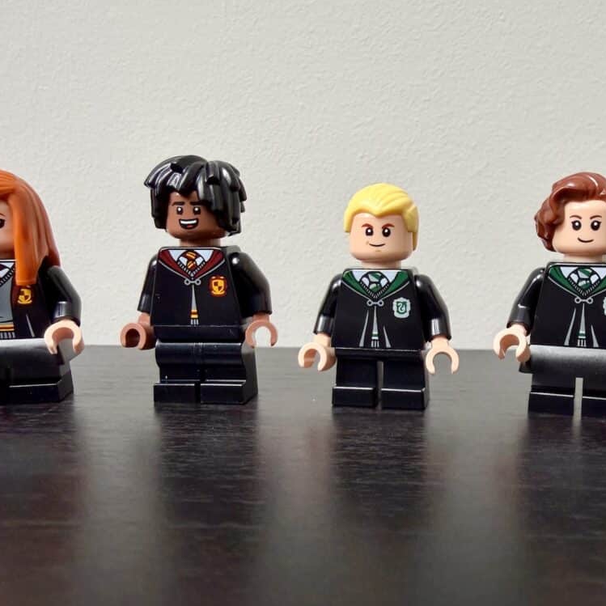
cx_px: 278
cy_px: 310
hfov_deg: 55.6
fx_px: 574
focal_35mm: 29
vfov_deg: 55.6
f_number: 2.2
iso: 250
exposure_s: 1/121
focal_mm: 2.22
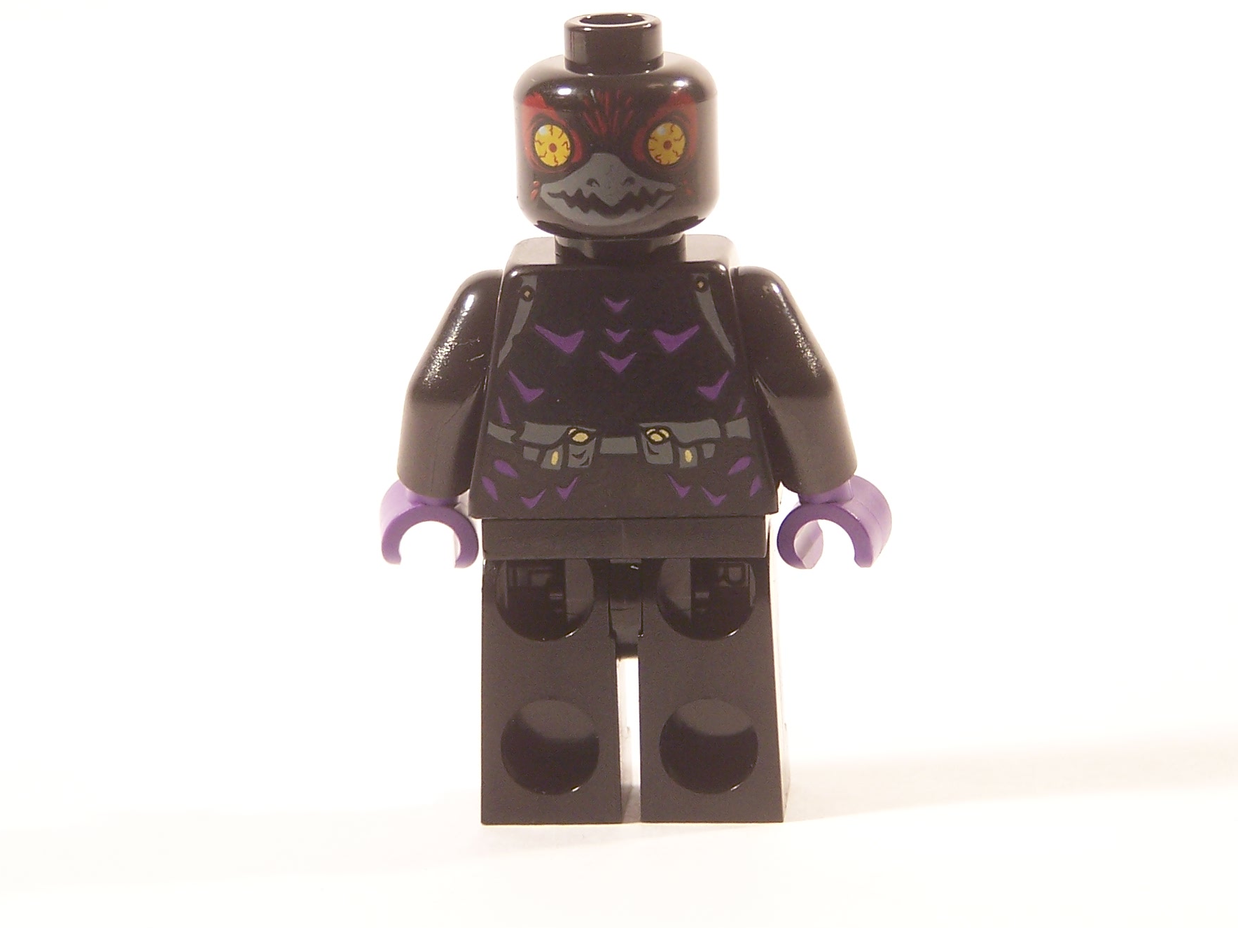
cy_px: 327
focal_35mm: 153
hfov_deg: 12.9
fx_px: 5472
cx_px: 640
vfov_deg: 9.7
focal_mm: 17.5
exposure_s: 1/10
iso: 100
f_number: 3.2
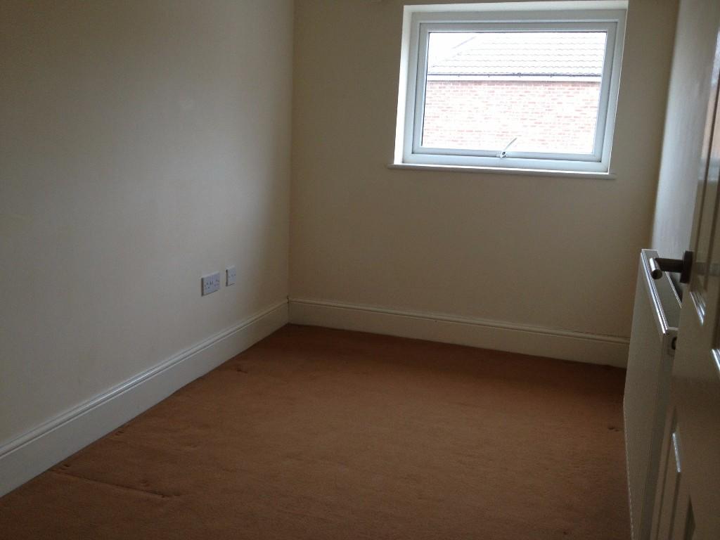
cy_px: 270
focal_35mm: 35
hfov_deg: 52.6
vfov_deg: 40.7
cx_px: 360
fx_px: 728
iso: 80
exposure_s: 1/120
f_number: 2.4
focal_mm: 4.28
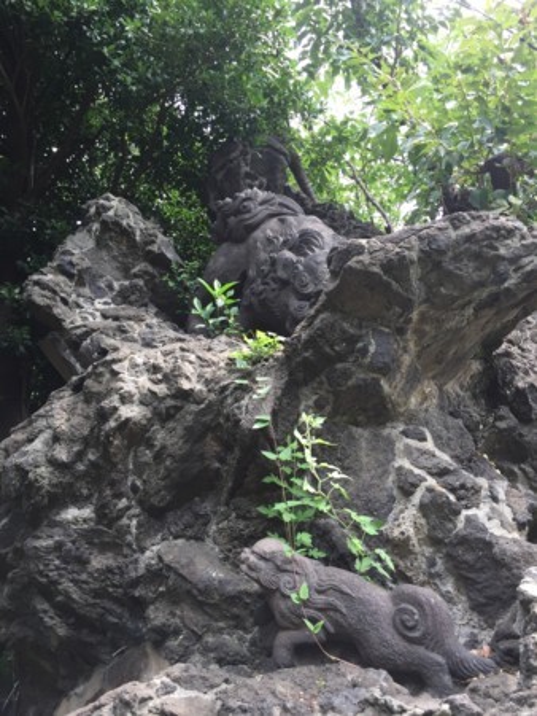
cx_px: 268
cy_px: 358
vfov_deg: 61.6
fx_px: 599
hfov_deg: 48.3
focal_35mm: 29
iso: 32
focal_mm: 4.15
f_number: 2.2
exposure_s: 1/194
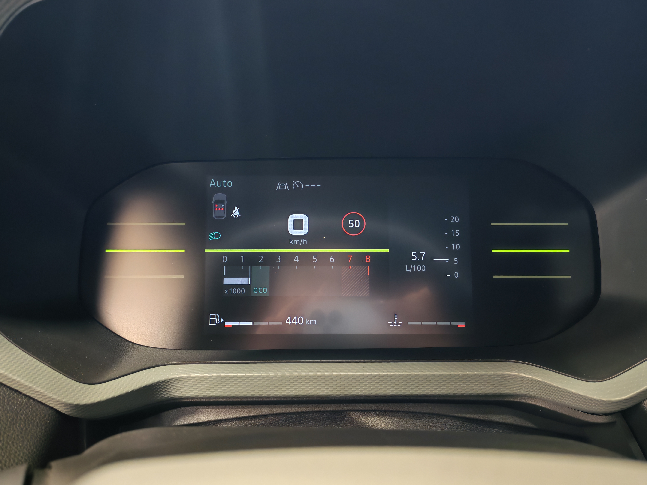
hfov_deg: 56.8
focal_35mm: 32
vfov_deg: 44.2
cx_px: 324
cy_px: 242
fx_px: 598
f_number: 1.9
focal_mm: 6.12
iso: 3200
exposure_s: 1/25
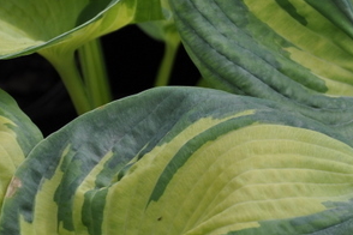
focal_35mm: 428
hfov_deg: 4.8
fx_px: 4200
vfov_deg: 3.2
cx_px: 295
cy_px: 125
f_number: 5.6
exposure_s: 1/500
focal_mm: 105
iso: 280
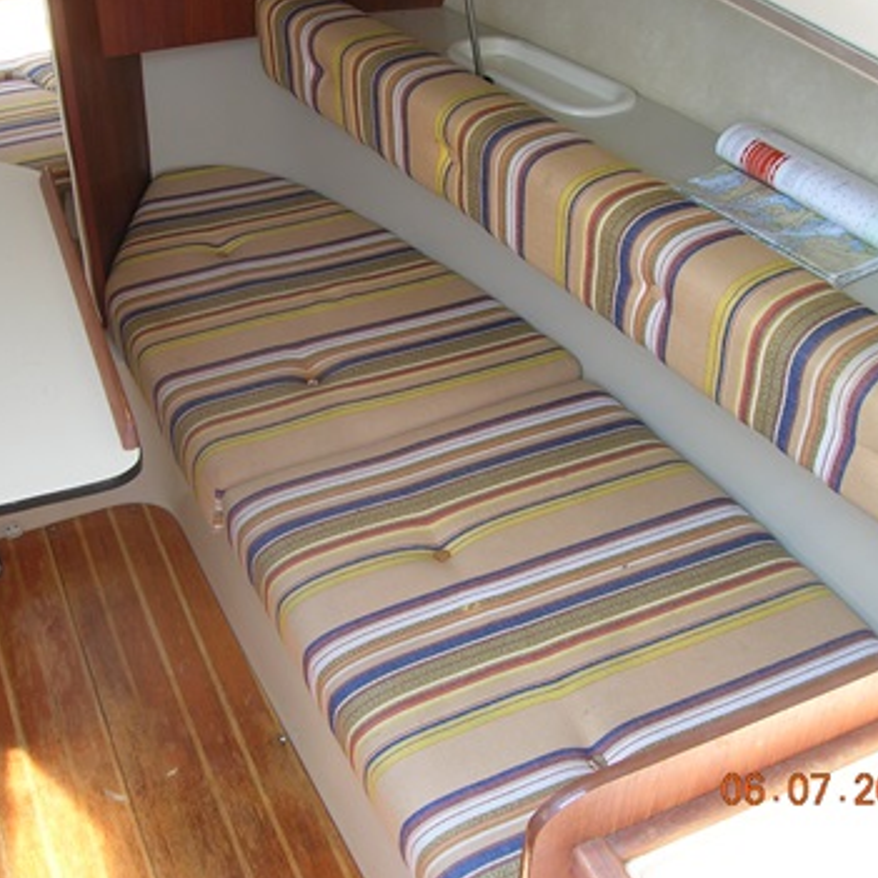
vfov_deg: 40.9
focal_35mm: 41
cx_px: 425
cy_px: 434
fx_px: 1177
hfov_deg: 40.9
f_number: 4.9
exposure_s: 1/16.1
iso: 50
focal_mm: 5.7
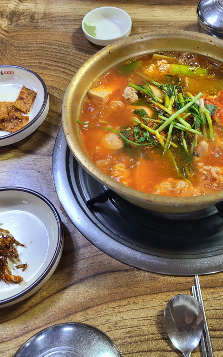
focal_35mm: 37
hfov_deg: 33.9
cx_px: 161
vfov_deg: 52.8
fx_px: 360
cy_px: 178
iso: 160
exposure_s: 1/60
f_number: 1.8
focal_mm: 5.4
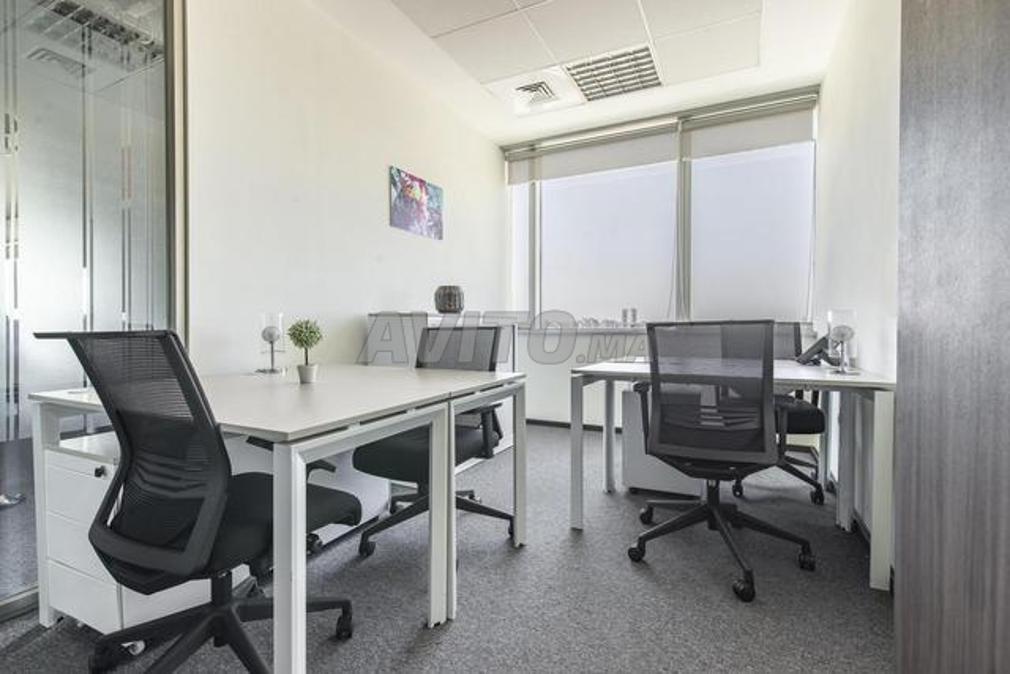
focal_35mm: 16
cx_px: 505
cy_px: 337
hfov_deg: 96.7
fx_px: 449
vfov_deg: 73.8
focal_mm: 16
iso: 200
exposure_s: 1/200
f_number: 8
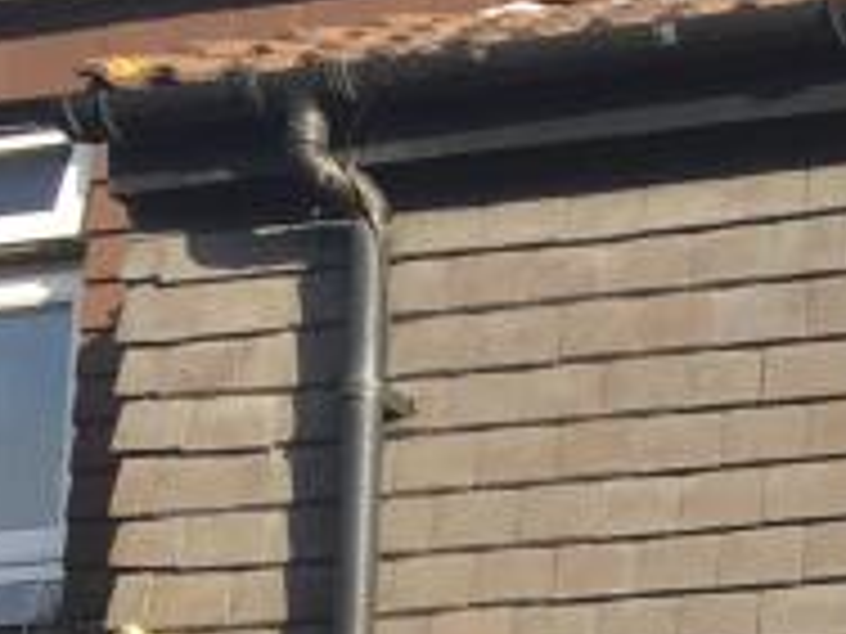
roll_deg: +1.4
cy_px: 1165
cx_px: 2124
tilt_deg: +8.3
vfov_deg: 9.0
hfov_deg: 10.5
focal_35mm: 158
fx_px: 3861
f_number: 2.2
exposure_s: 1/434
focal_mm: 4.15
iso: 25
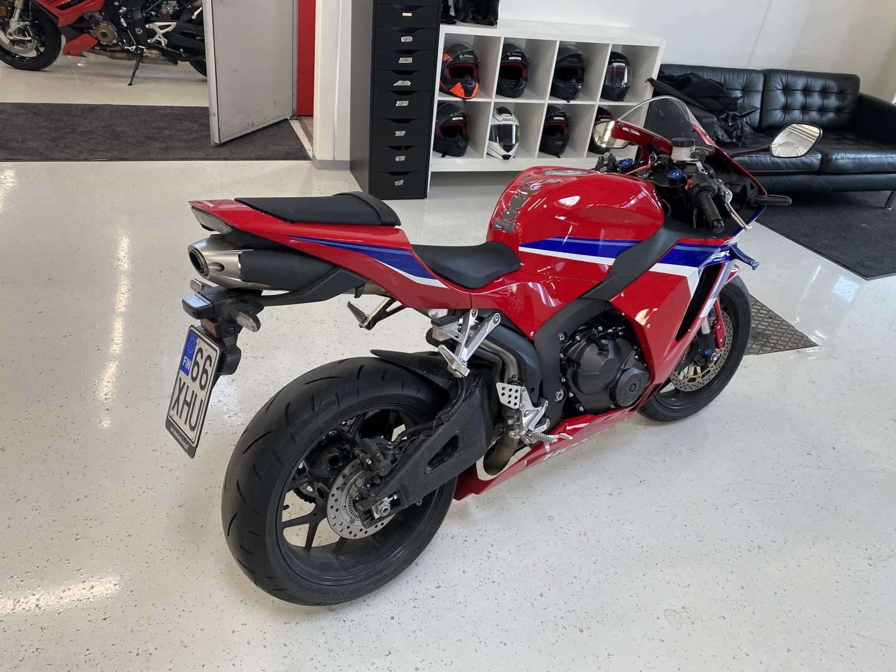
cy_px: 336
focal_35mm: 26
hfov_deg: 67.3
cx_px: 448
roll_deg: -7.9
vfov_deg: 53.1
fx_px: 673
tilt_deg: -33.0
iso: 125
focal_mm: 4.25
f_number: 1.8
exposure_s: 1/100
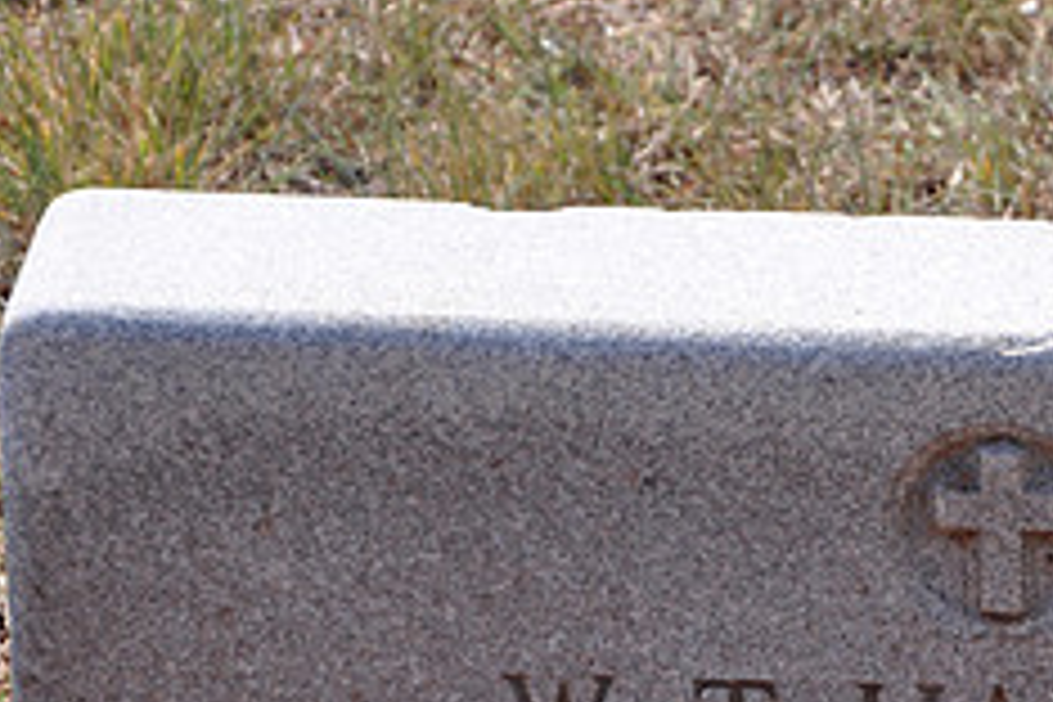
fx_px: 9769
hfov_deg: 6.2
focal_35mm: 334
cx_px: 1044
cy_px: 826
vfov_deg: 4.1
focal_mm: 90
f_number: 5.6
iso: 200
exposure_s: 1/125
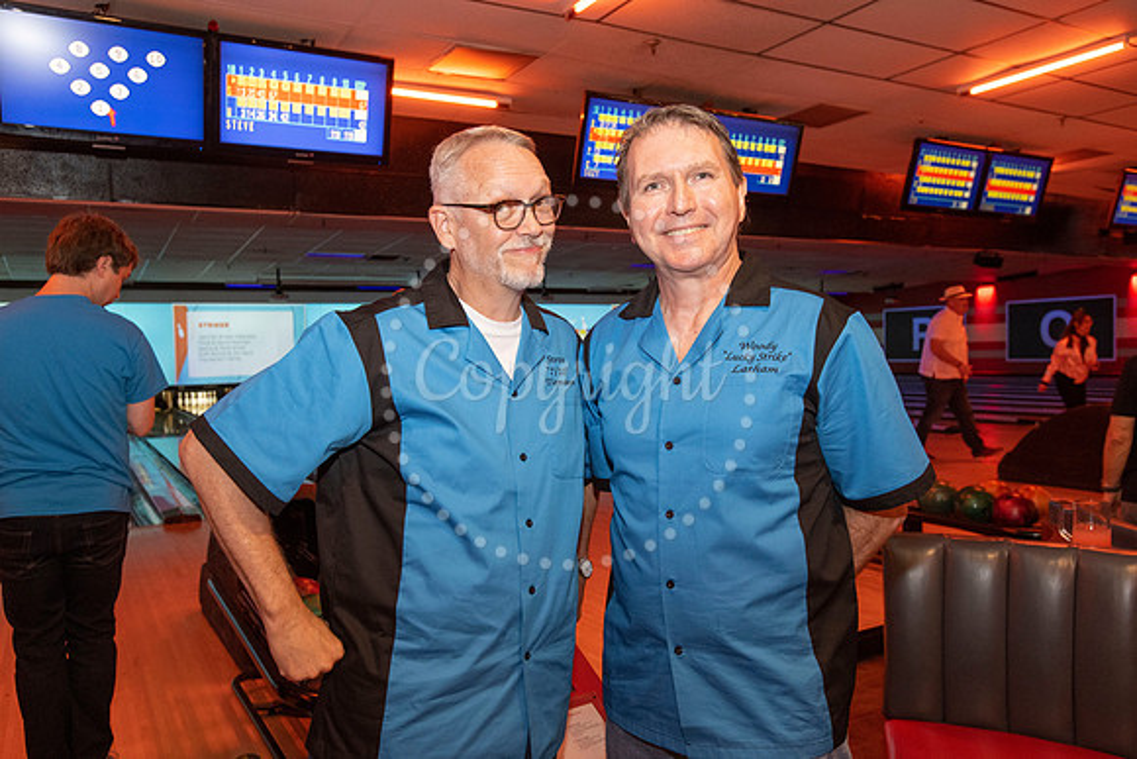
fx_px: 821
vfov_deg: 49.6
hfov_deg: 69.4
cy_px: 380
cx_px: 568
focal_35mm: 26
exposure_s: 1/80
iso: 2500
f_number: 5.6
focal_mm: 26
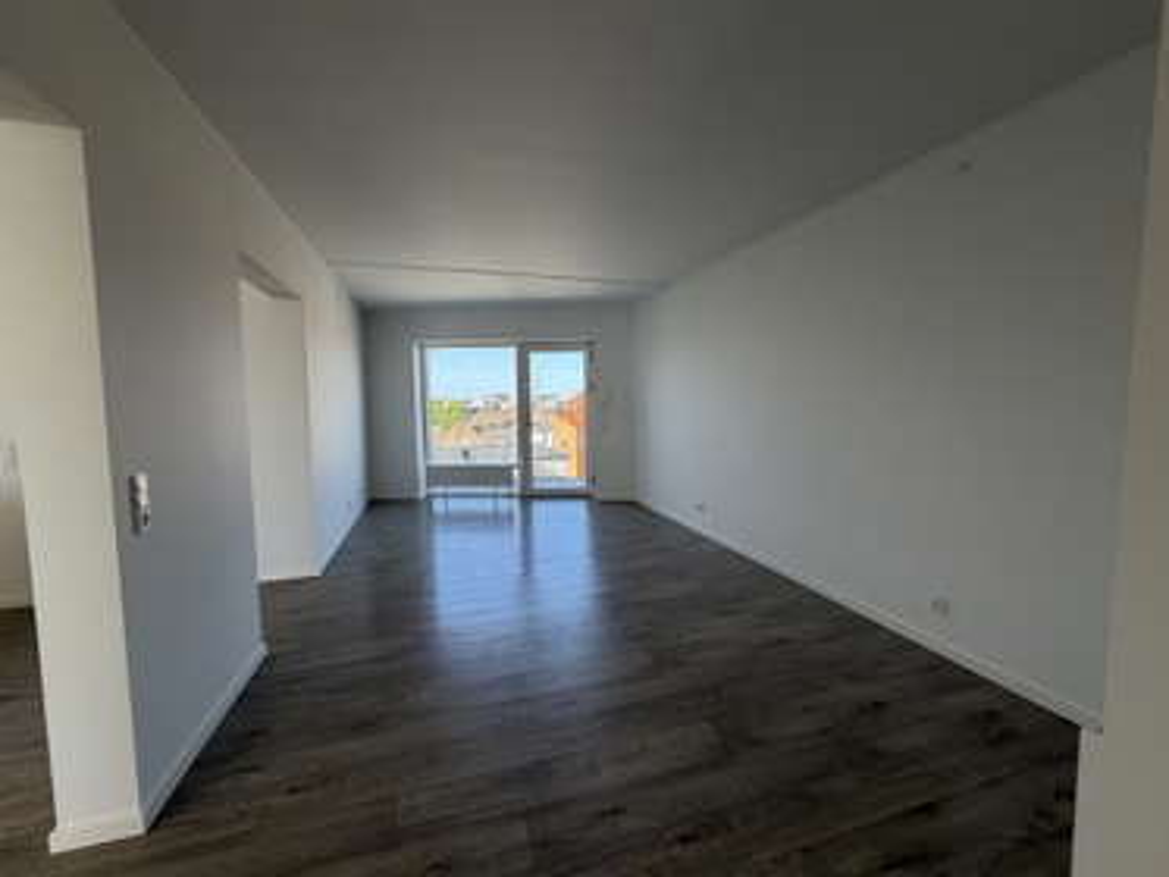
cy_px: 438
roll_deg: +0.5
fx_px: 473
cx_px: 584
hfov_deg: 102.0
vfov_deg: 85.7
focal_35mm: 14
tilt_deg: -4.4
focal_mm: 2.22
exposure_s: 1/121
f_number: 2.2
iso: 50
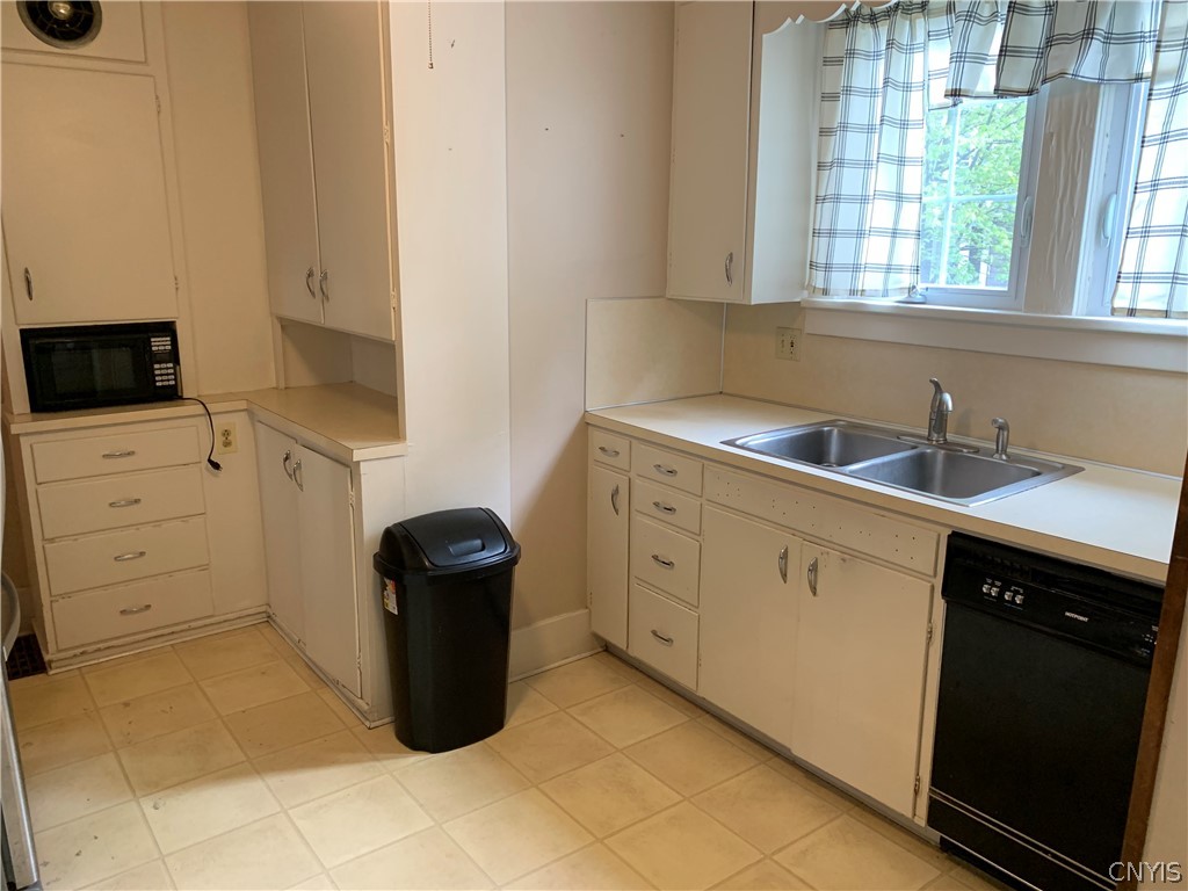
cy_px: 446
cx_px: 594
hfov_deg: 67.3
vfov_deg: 53.1
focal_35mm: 26
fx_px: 892
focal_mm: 4.25
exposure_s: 1/60
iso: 200
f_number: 1.8
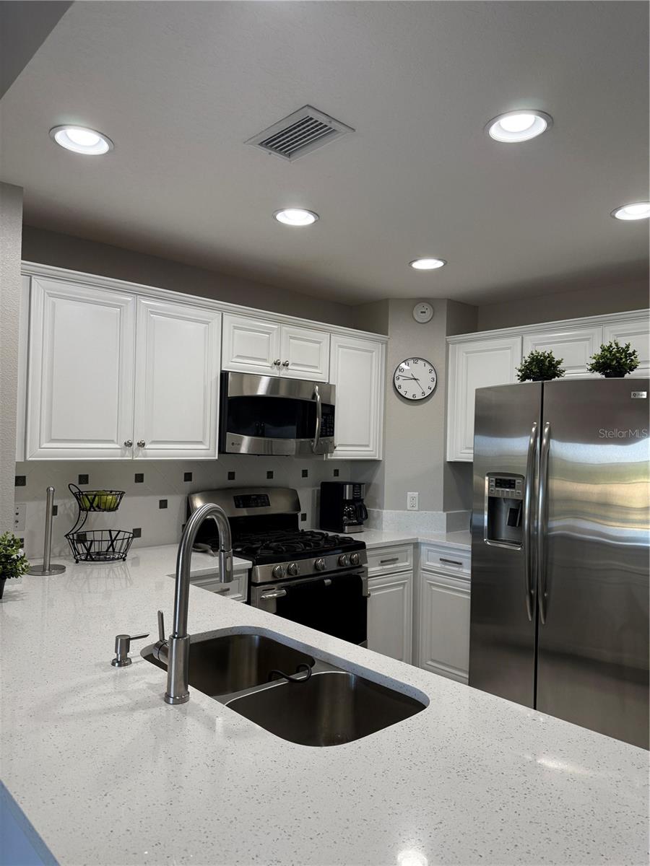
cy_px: 433
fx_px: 601
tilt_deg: +1.8
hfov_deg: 56.8
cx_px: 325
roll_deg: -2.0
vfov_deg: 71.6
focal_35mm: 24
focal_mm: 6.76
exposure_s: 1/120
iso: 125
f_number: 1.78
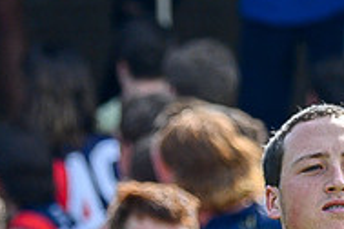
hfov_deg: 2.2
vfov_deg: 1.4
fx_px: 9096
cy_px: 255
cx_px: 598
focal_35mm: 952
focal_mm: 130
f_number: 4
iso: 500
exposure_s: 1/2000
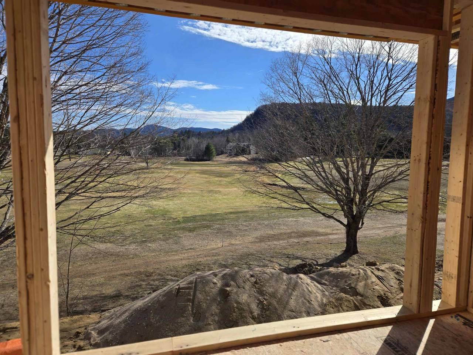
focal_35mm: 23
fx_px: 314
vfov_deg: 58.9
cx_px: 236
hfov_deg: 73.9
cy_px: 178
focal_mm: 5.4
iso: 32
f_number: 1.8
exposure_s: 1/2921
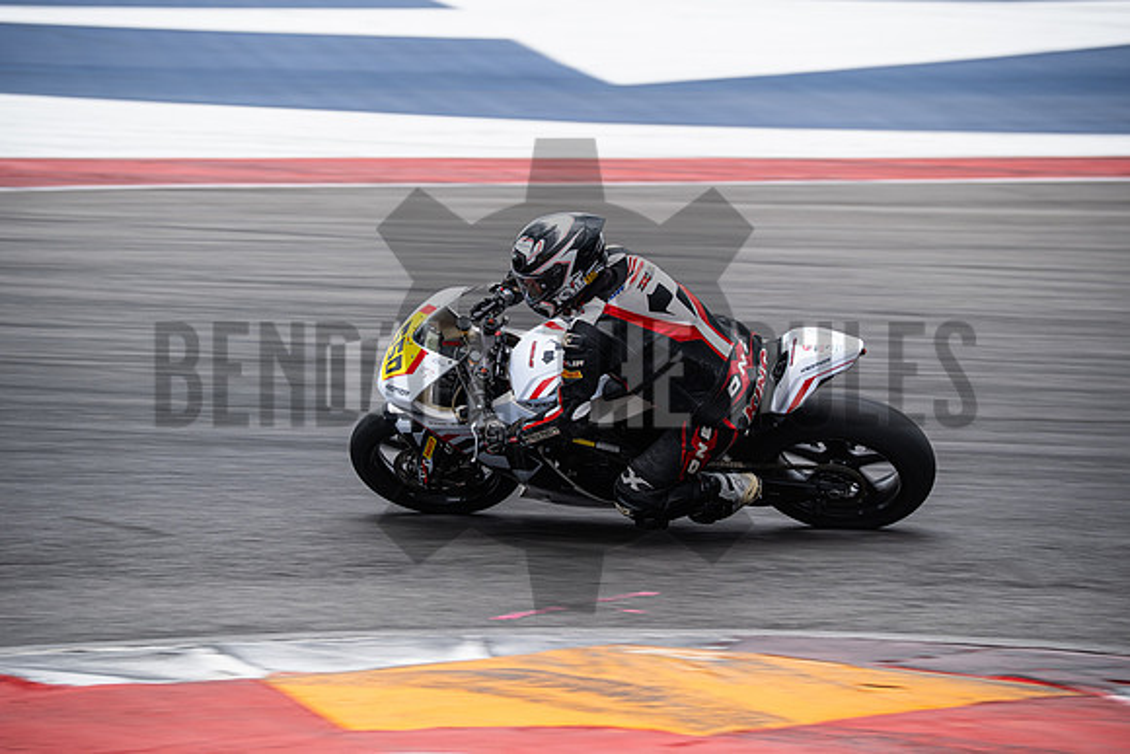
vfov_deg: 6.5
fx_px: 6593
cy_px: 377
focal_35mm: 210
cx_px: 565
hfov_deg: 9.8
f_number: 4.5
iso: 160
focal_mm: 140
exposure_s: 1/250
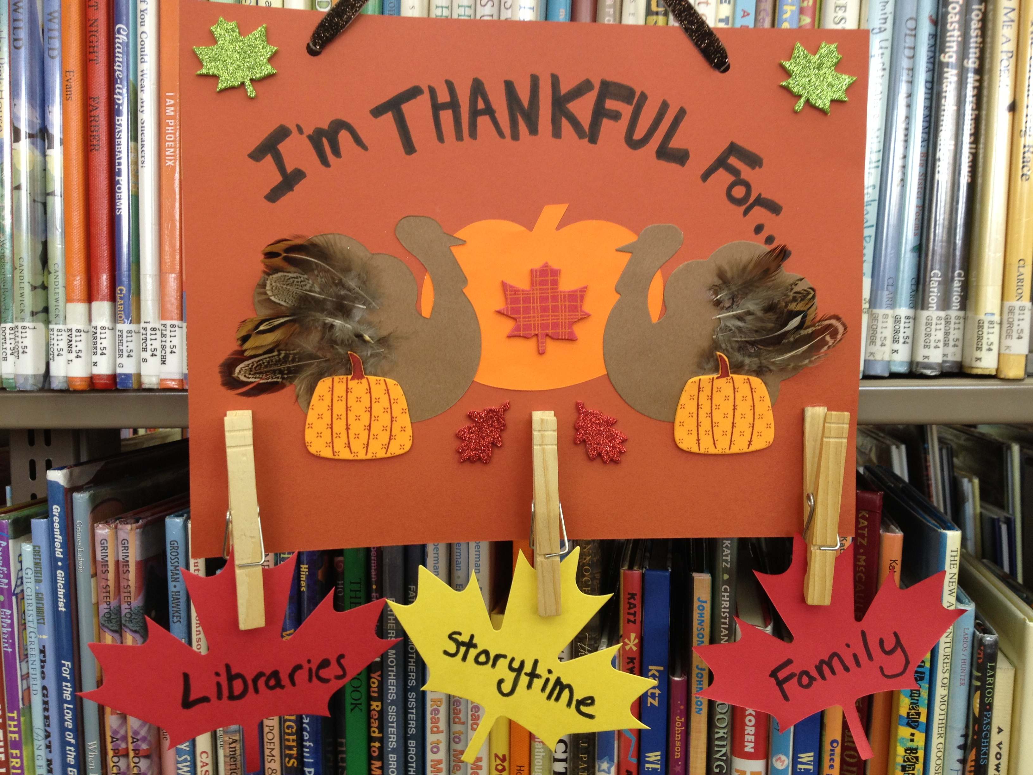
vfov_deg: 40.7
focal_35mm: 35
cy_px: 388
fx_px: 1044
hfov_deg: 52.6
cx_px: 516
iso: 64
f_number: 2.4
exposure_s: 1/40
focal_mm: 4.28
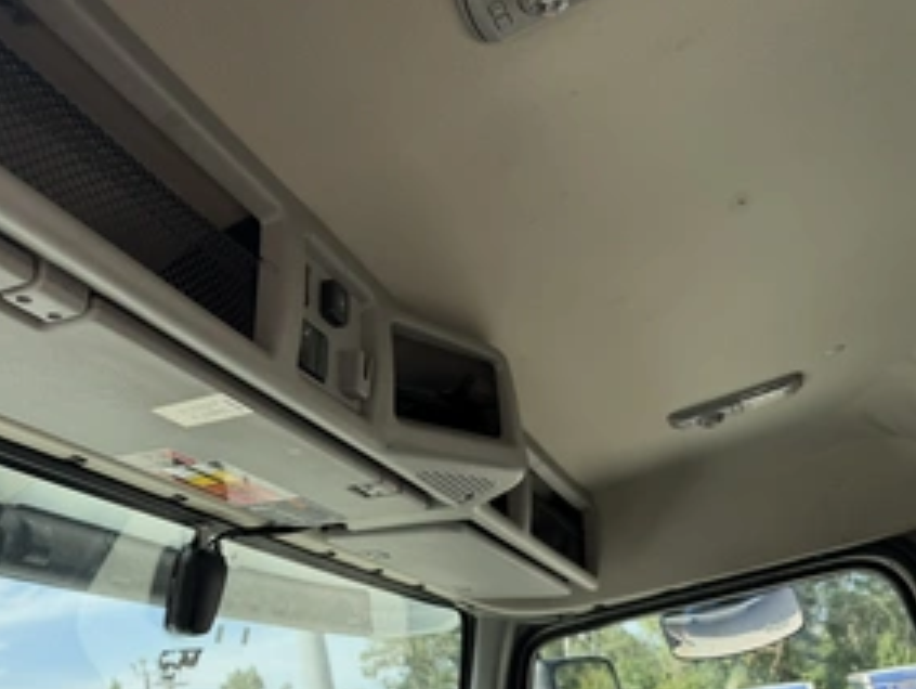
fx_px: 900
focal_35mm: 34
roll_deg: +7.3
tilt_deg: +25.3
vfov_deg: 41.8
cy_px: 380
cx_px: 270
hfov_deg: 52.3
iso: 80
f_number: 1.78
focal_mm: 6.76
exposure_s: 1/1385
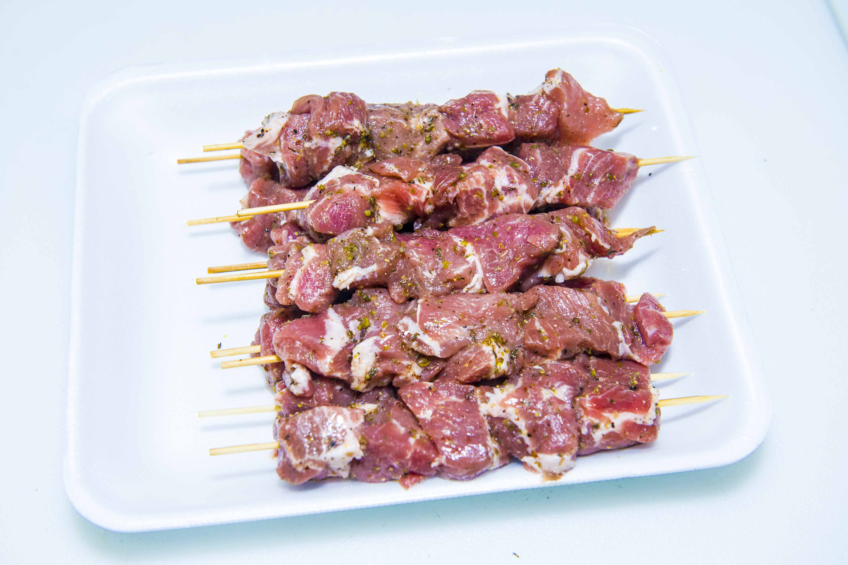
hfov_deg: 41.1
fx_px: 1130
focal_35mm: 48
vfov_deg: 28.0
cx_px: 424
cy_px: 282
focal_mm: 48
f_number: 5
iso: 1250
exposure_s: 1/200
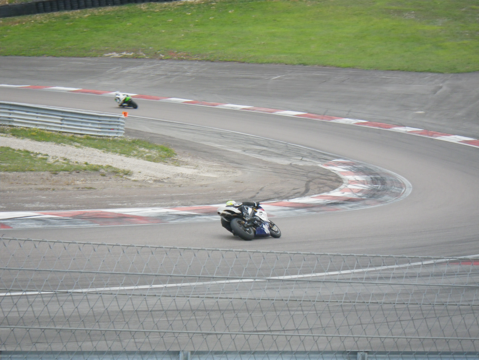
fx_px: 1937
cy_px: 180
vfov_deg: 10.6
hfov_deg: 14.1
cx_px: 240
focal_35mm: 140
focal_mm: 25
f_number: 5.5
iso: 200
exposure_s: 1/250
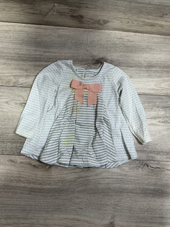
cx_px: 85
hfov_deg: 48.2
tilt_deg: -83.4
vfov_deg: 61.7
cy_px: 114
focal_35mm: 29
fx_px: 190
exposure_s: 1/50
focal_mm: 3
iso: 40
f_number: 1.8
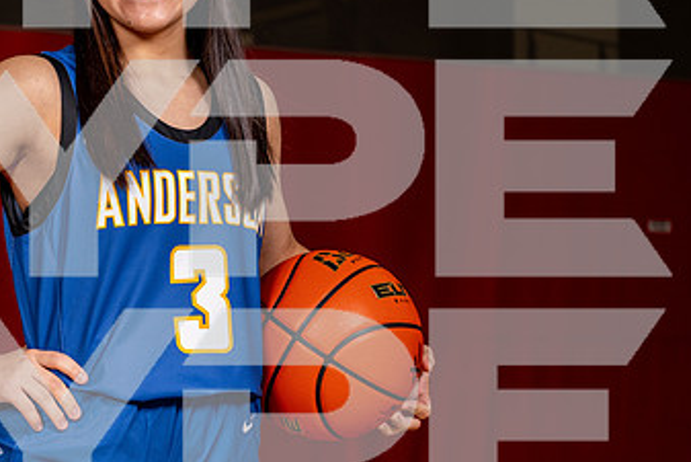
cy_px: 169
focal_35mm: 110
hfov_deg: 18.4
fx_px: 2112
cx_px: 150
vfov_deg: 12.5
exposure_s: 1/125
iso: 100
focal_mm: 64
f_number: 6.3
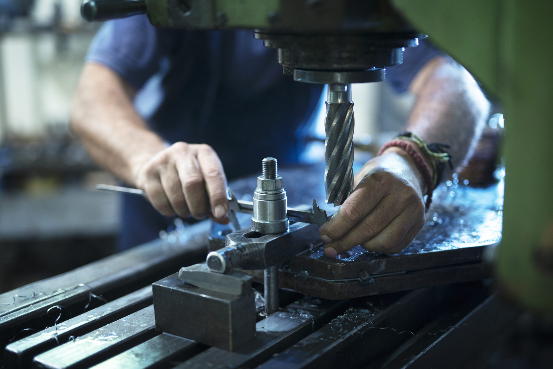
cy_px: 184
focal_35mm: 50
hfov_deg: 39.6
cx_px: 276
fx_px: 768
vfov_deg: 27.0
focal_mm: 50
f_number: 1.4
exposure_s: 1/125
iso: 500
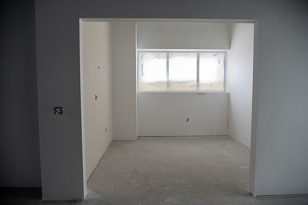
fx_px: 208
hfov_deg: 73.1
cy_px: 102
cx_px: 154
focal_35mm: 24
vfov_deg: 52.6
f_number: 4
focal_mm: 24
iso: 1250
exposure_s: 1/250
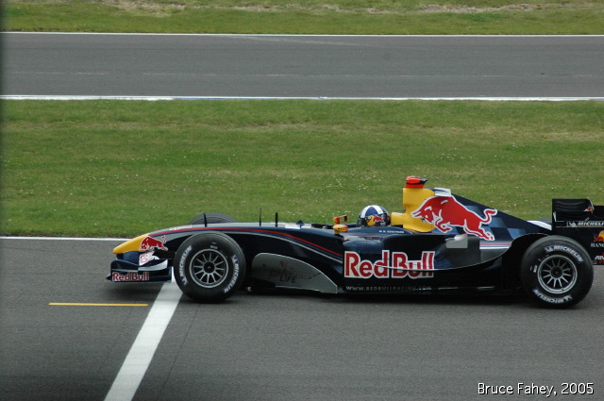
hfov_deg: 6.3
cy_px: 200
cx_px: 302
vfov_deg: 4.2
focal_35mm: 330
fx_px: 5530
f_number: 6.3
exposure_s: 1/2000
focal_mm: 220
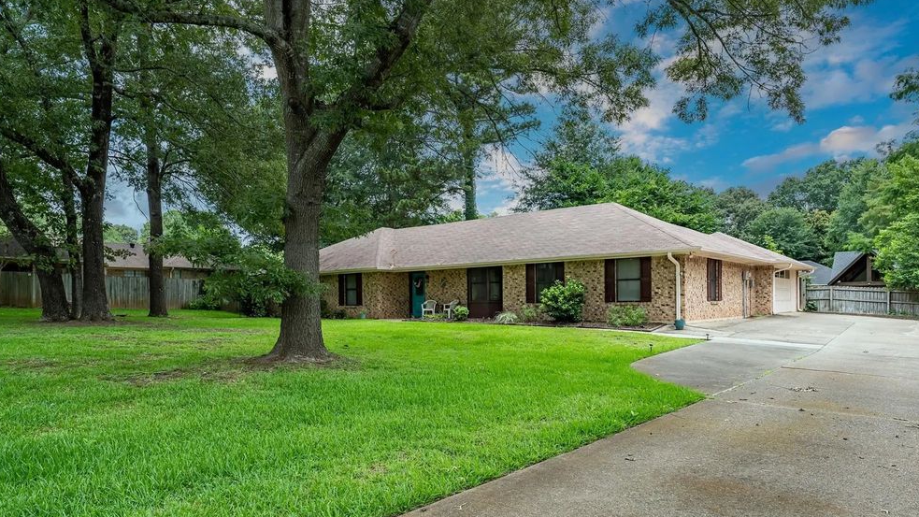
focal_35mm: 24
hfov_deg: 76.3
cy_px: 313
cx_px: 466
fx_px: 585
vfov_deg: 47.4
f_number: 8
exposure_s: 1/1600
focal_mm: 22
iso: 800
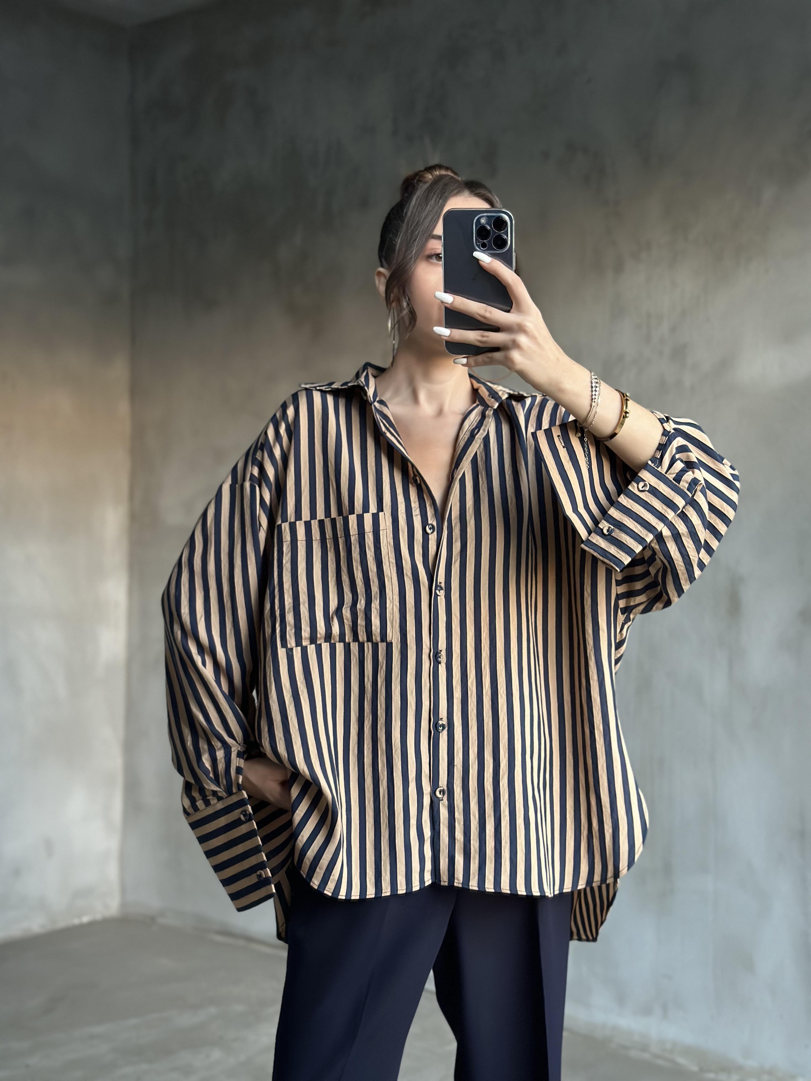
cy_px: 540
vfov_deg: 39.7
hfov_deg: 30.3
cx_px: 406
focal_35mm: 48
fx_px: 1499
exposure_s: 1/41
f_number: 1.78
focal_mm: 6.86
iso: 400
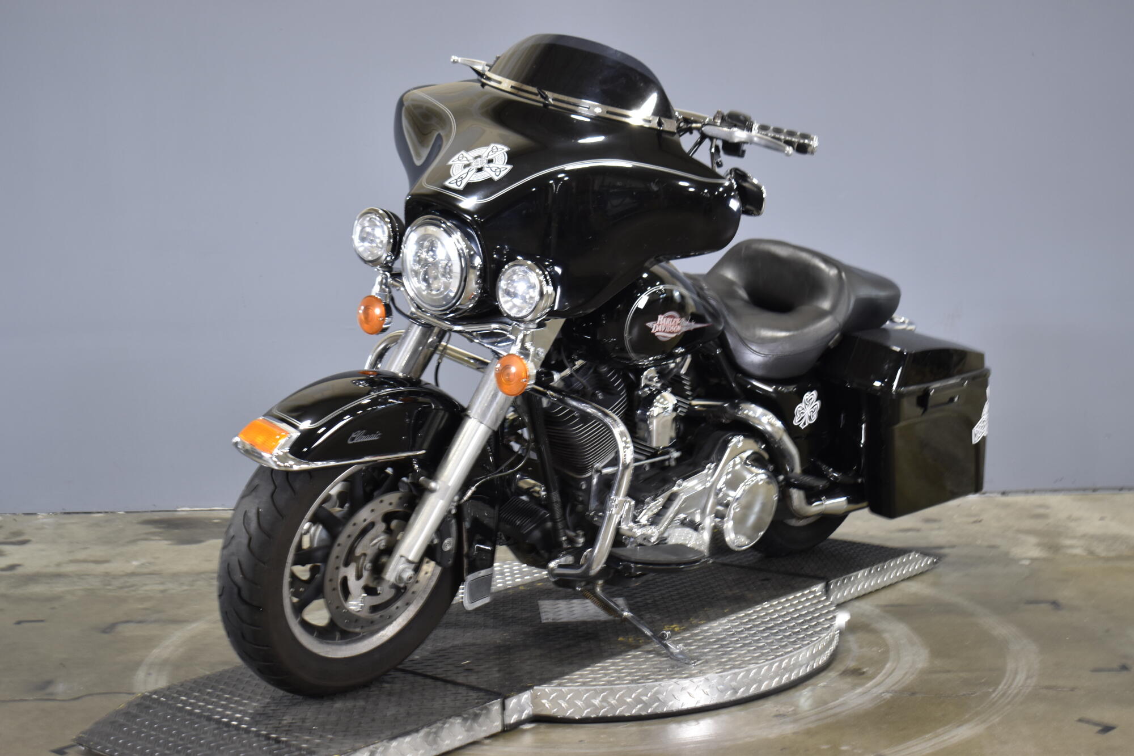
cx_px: 567
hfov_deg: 38.9
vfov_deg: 26.5
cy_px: 378
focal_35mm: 51
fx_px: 1606
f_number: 4.5
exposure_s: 1/15
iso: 400
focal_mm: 34
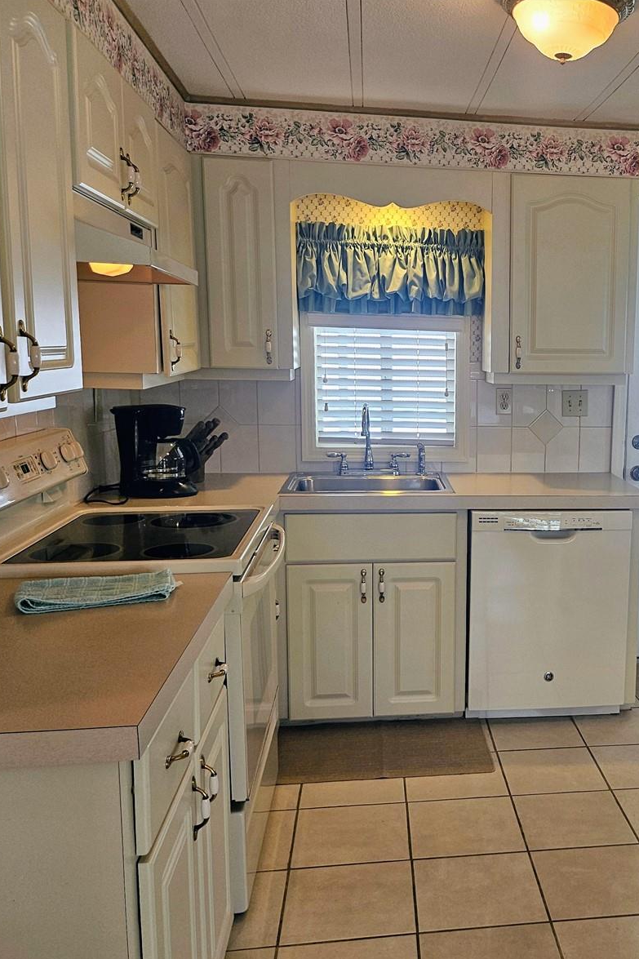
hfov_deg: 37.3
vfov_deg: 55.8
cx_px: 524
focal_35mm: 34
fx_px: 905
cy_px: 487
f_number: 1.8
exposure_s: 1/120
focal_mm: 5
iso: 100
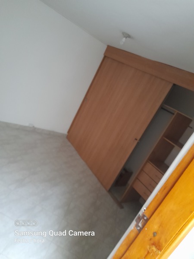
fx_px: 187
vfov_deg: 69.4
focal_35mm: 25
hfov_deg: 54.9
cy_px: 130
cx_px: 97
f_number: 2
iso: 800
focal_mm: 4.6
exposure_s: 1/20
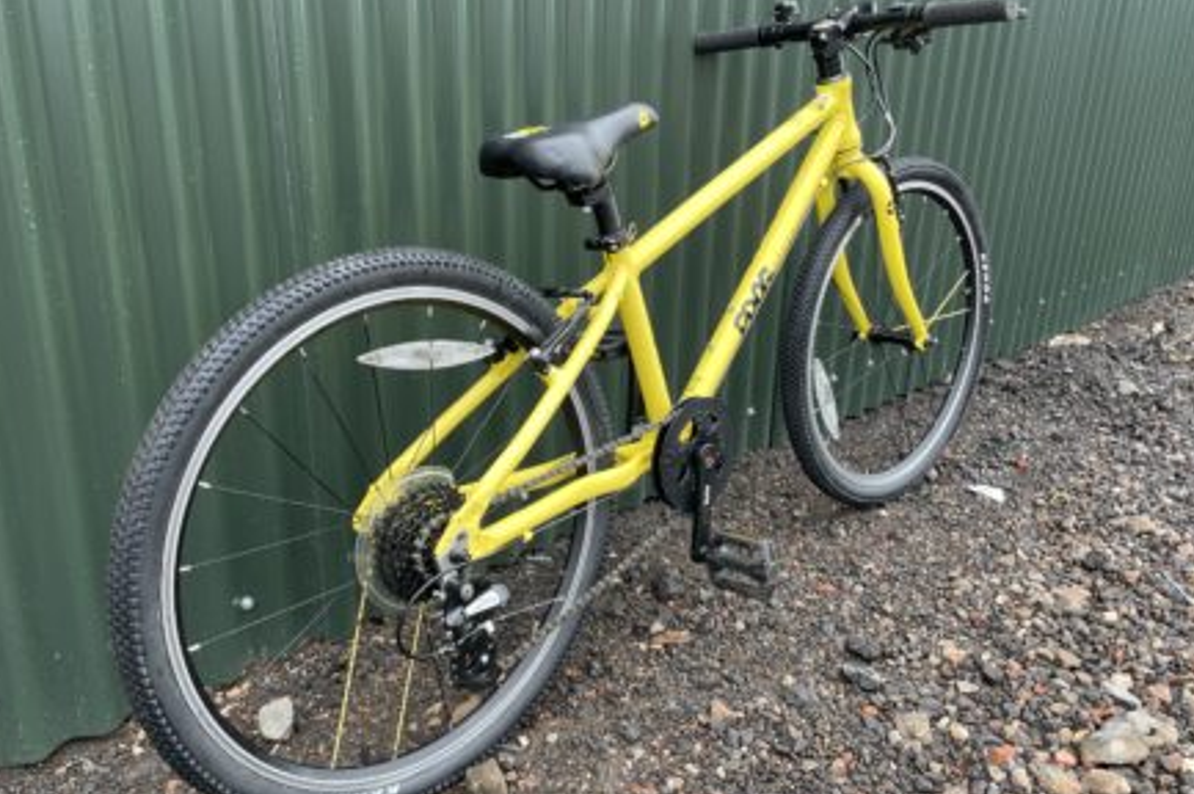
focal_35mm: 30
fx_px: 994
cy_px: 397
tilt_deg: -20.8
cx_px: 596
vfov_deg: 43.5
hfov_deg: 62.0
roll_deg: -1.0
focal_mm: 4.2
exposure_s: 1/121
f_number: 1.6
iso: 40
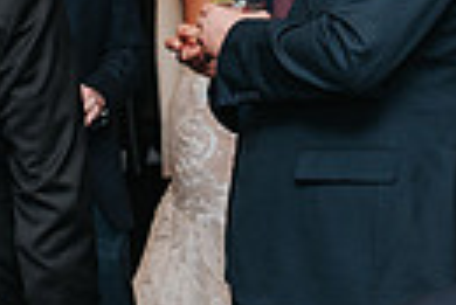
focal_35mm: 156
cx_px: 189
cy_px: -37
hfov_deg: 13.1
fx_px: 1978
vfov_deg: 8.7
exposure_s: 1/200
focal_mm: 35
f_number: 2.8
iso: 1000
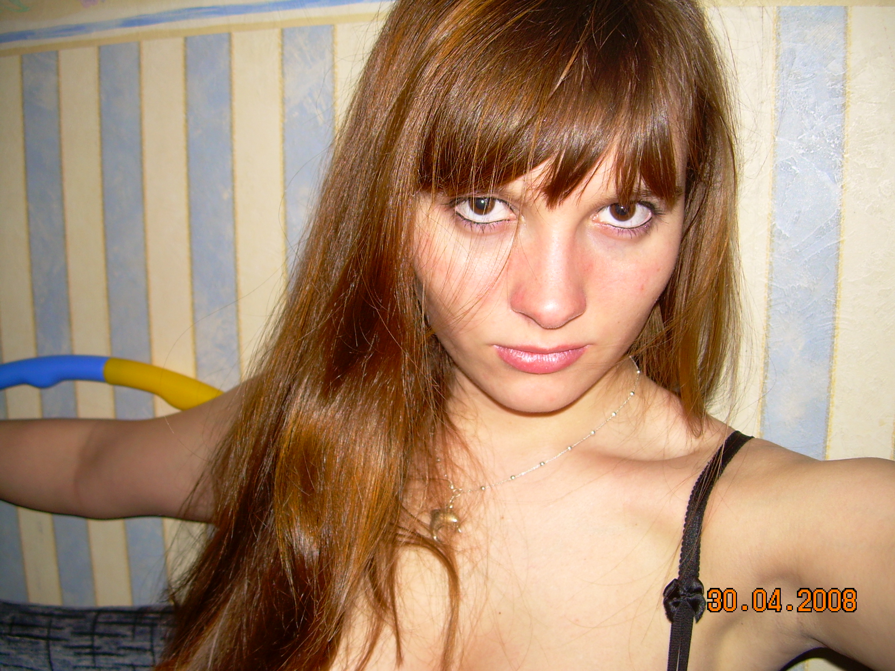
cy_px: 336
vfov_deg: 37.7
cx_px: 448
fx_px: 982
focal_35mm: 38
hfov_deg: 49.0
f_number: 2.8
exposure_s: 1/60
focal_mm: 6.3
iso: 50
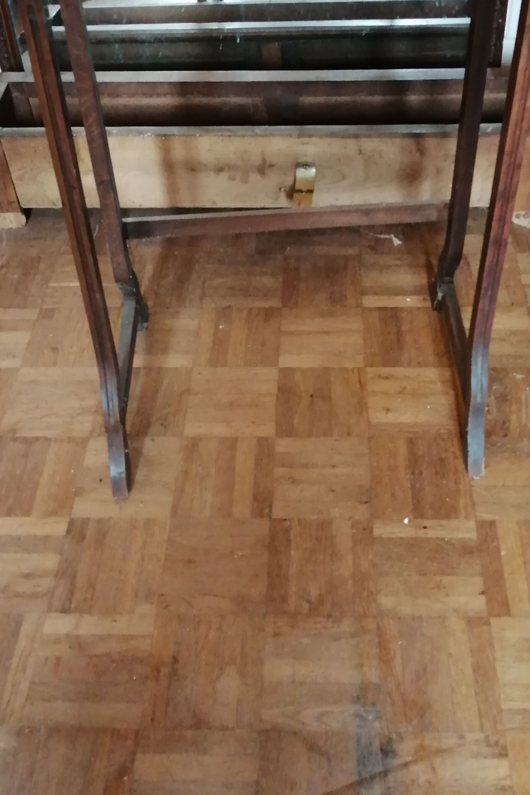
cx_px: 296
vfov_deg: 48.9
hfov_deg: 34.2
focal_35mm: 39
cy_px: 284
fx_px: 861
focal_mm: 3.46
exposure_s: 1/25
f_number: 1.8
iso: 320
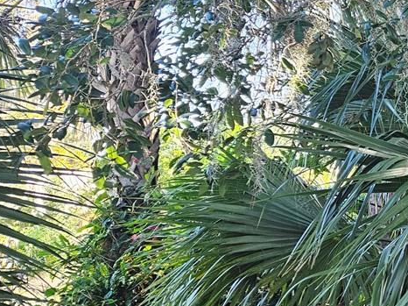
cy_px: 130
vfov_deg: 18.6
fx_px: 931
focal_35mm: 79
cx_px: 694
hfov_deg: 19.6
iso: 100
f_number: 1.8
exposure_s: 1/180
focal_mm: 5.4
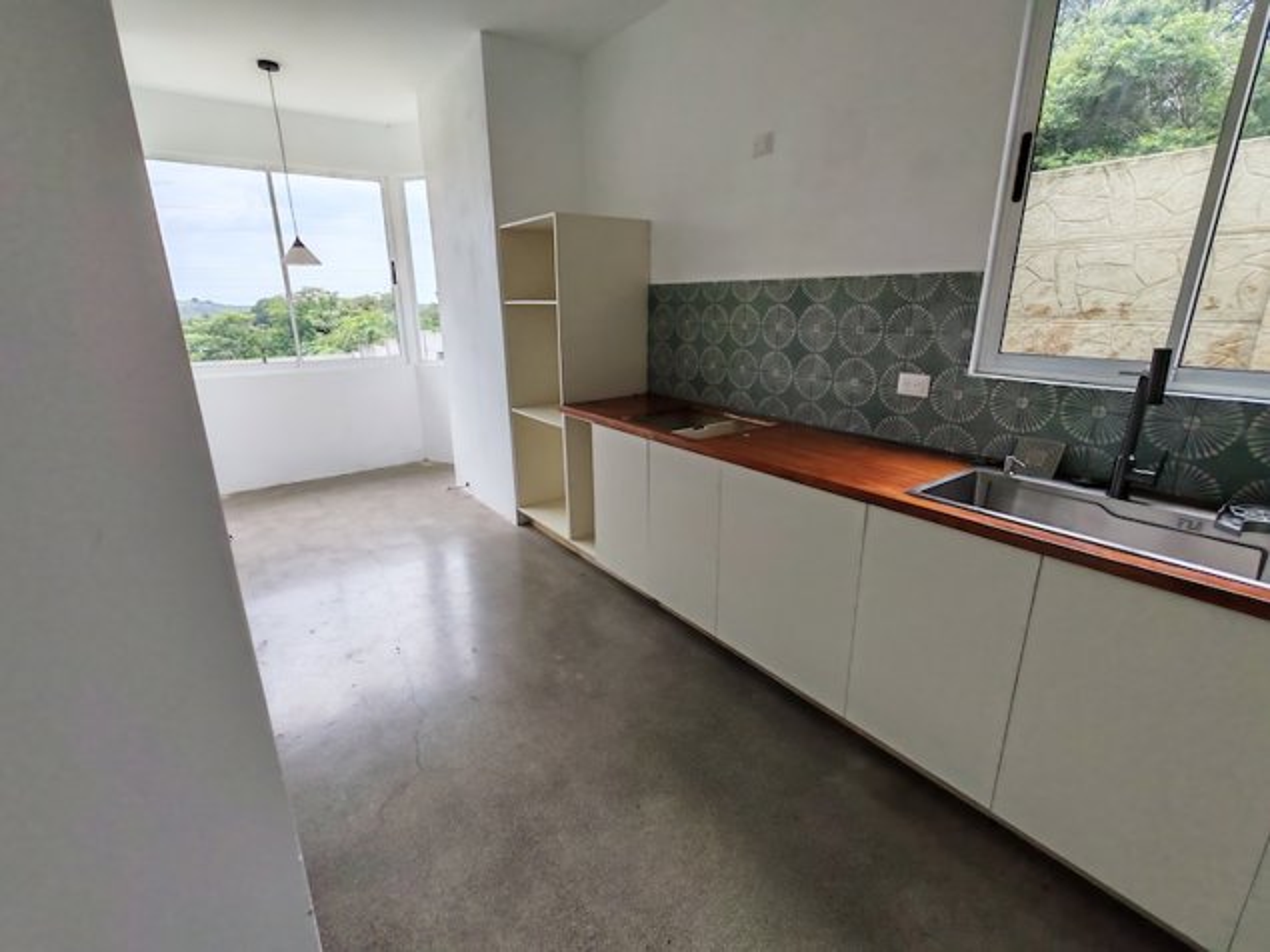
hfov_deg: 94.5
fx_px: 587
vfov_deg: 78.1
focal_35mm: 16
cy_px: 476
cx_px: 635
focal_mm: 1.96
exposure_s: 1/410
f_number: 2.2
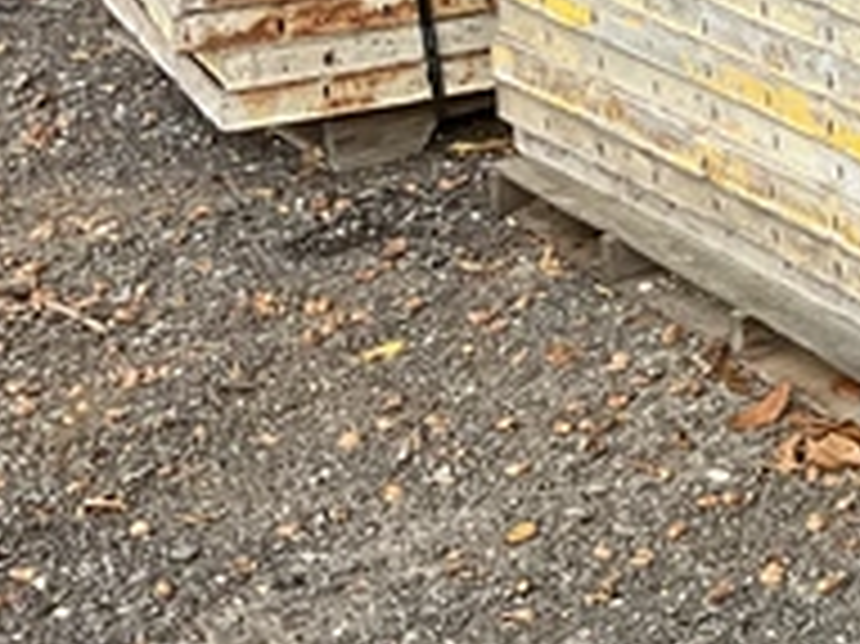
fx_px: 2830
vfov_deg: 12.4
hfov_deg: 15.1
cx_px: 1522
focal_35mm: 114
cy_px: -299
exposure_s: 1/292
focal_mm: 3
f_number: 1.8
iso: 25
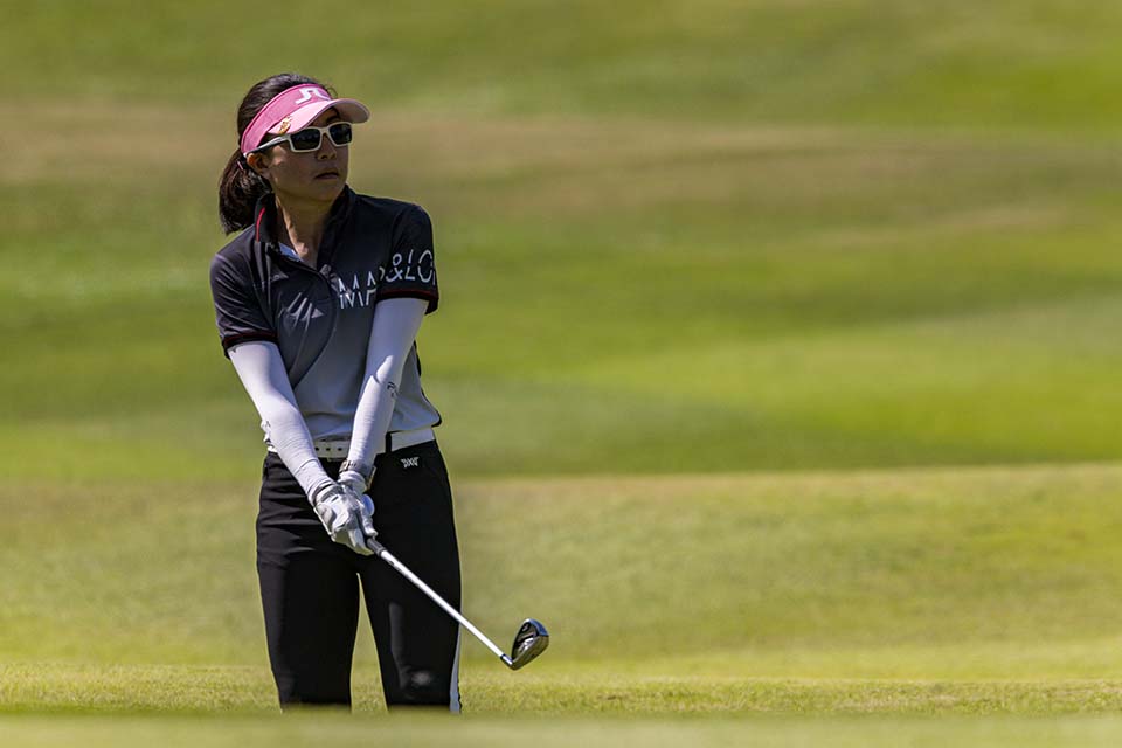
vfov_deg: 2.1
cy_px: 374
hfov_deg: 3.2
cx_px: 561
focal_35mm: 650
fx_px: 20257
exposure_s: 1/2500
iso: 640
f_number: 8
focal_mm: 650
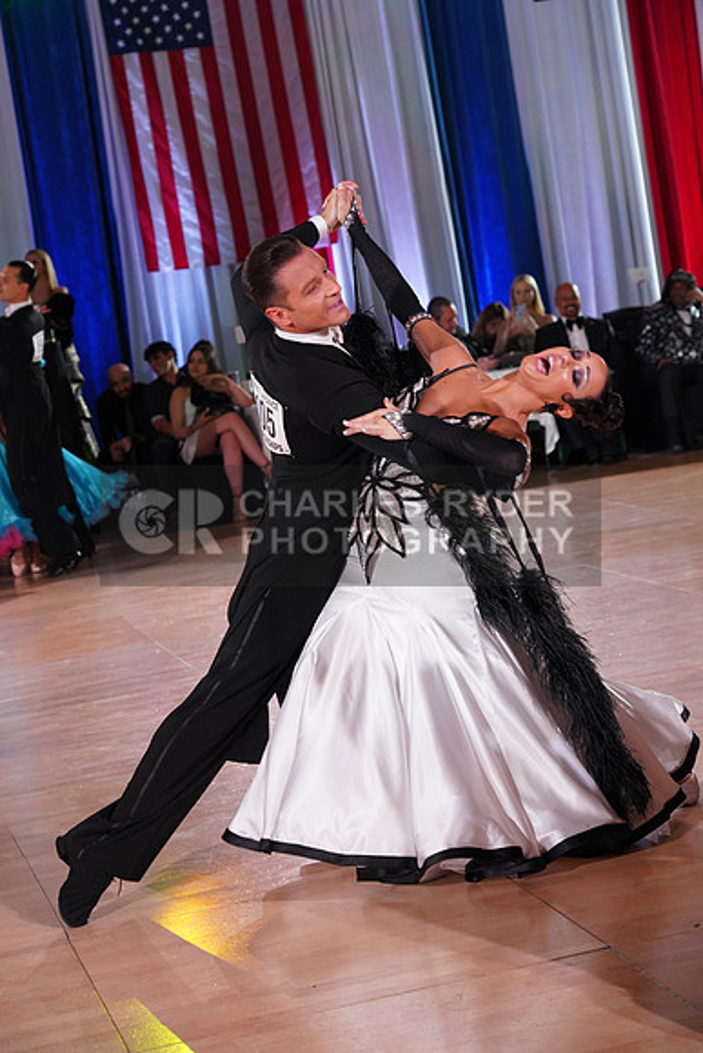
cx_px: 352
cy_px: 526
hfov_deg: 17.1
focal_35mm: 80
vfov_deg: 25.4
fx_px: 2342
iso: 1600
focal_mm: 80
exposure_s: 1/160
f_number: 5.6
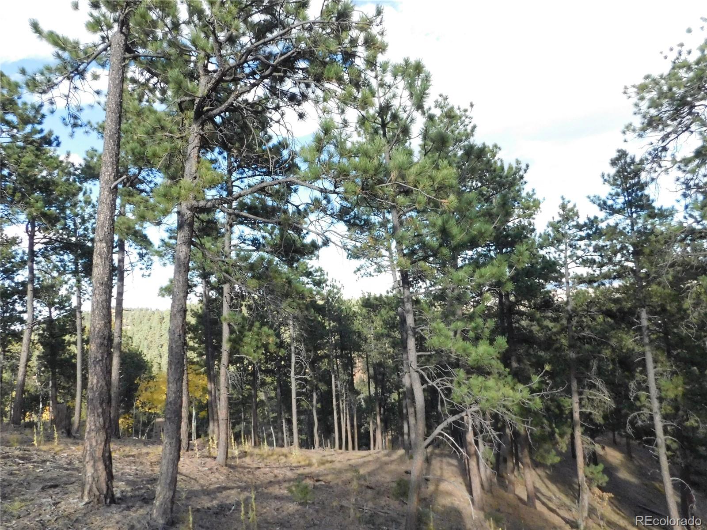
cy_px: 265
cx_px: 354
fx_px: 470
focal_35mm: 23
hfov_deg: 73.9
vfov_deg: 58.9
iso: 800
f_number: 6
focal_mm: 4
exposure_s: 1/640
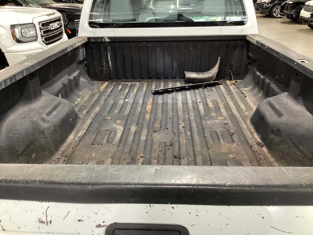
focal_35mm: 31
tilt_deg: -25.4
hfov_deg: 58.4
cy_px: 118
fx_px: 280
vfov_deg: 45.4
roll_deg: +0.6
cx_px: 156
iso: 320
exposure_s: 1/30
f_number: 2.4
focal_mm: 3.3
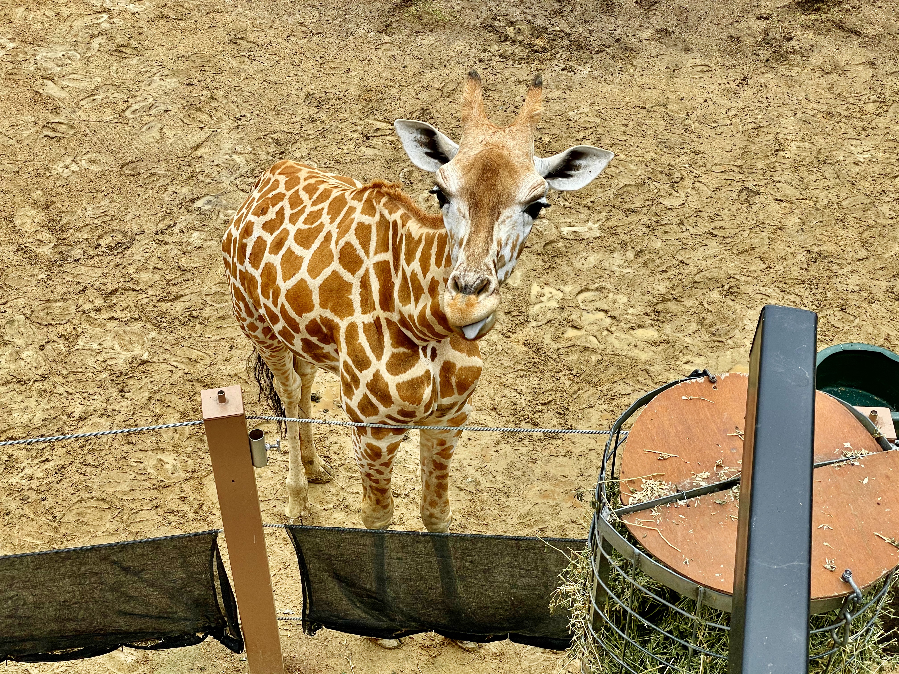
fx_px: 1350
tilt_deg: -43.8
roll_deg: +1.5
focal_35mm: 52
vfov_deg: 28.0
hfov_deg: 36.8
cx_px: 450
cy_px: 337
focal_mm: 6
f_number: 2
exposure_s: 1/1199
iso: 25
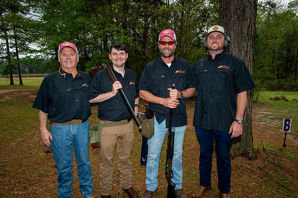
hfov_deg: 73.8
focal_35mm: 24
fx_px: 199
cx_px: 149
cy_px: 99
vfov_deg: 53.1
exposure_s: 1/160
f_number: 6.3
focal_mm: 24
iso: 125
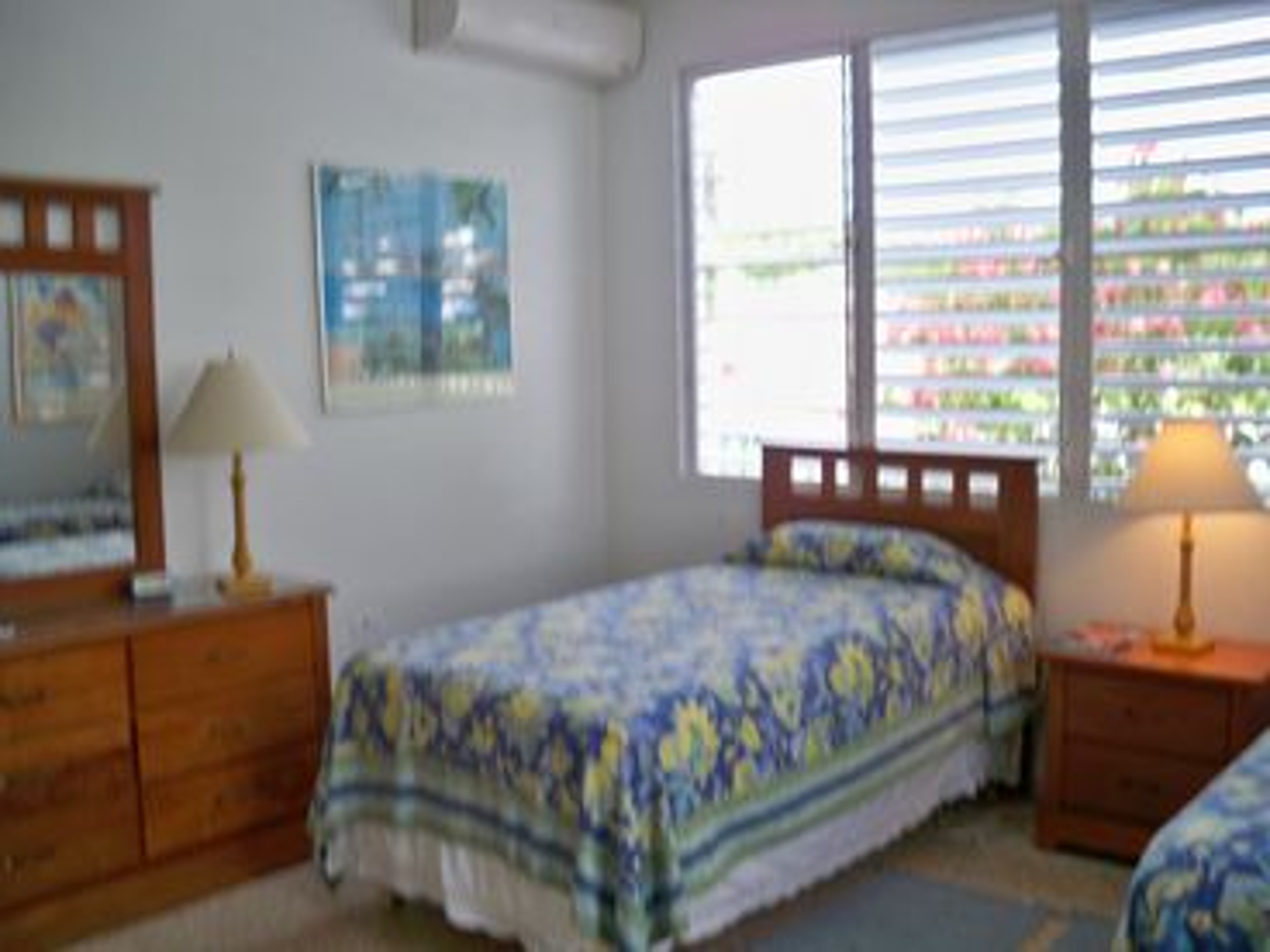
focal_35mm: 35
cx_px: 635
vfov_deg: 40.7
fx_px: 1284
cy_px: 476
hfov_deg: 52.6
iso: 125
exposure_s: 1/60
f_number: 3.1
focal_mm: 6.3
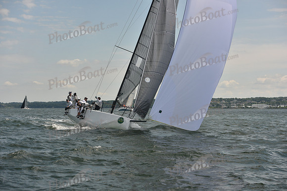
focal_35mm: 70
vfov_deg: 19.5
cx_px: 144
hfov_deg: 28.8
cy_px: 96
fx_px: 558
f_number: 5.6
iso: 320
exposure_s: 1/1250
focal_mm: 70
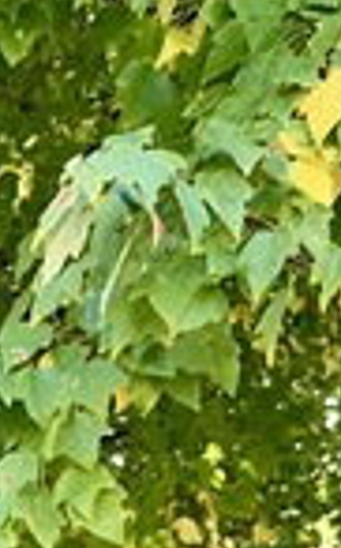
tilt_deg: -3.6
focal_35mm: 126
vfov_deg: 15.1
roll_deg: -1.3
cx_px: -643
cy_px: 871
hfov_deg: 8.8
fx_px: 1877
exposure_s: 1/125
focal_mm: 4.25
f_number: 1.8
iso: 32
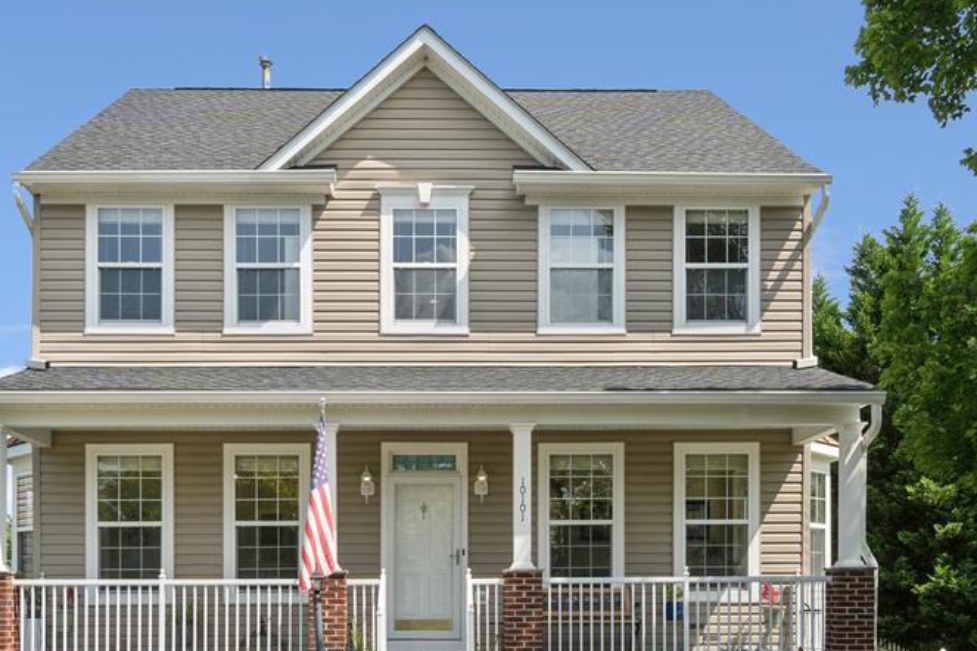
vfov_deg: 37.6
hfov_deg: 54.5
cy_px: 446
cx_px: 413
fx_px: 944
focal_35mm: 35
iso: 100
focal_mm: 15
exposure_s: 1/160
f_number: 9
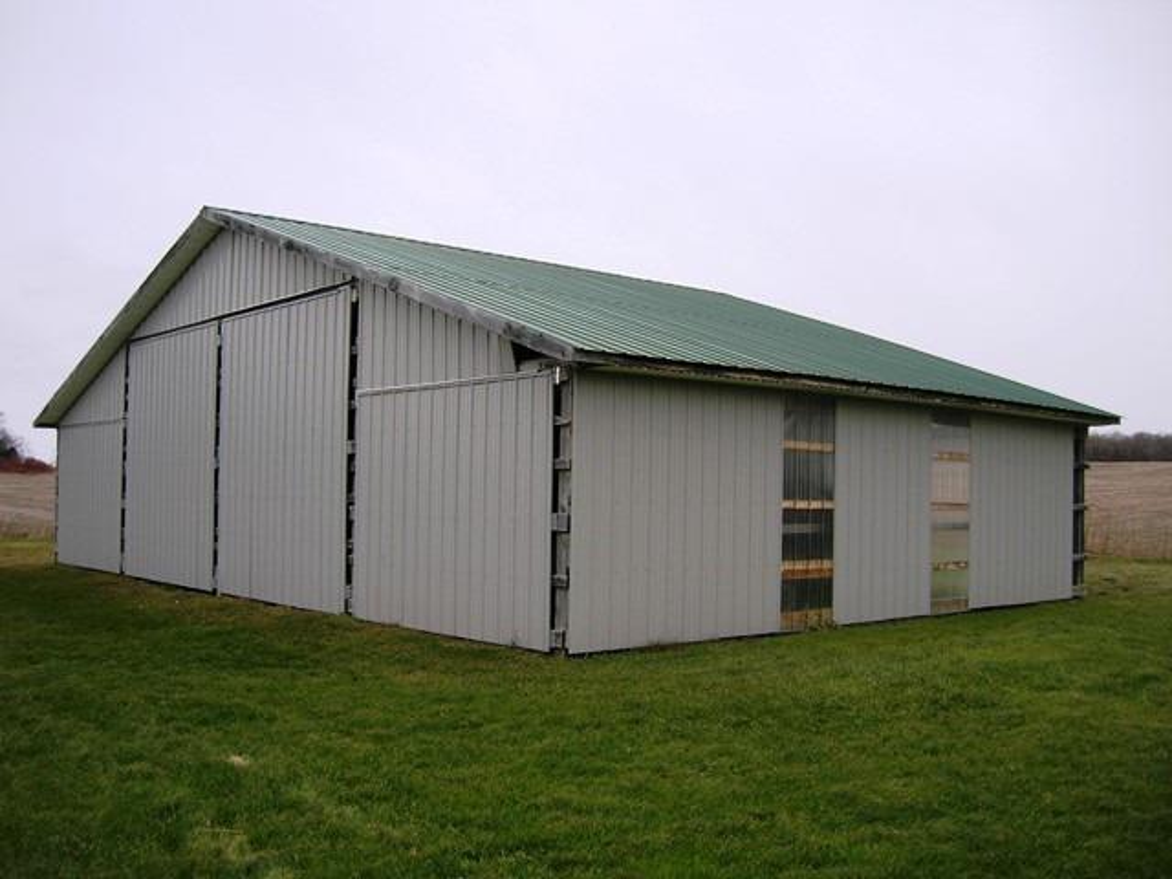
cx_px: 586
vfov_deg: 41.8
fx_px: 1151
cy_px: 440
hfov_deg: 54.0
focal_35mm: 34
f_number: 2.9
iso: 50
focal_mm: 5.7
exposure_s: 1/78.5
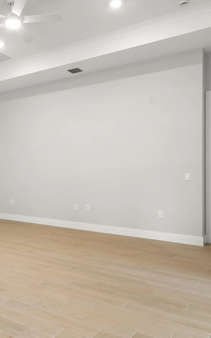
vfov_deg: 61.6
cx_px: 32
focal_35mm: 31
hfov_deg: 38.8
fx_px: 283
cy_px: 167
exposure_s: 1/2
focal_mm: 13
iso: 100
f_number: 8
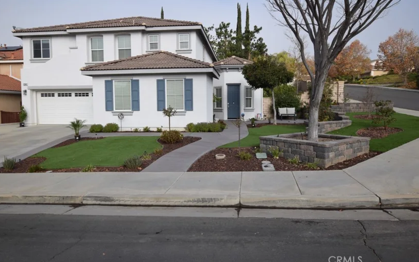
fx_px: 269
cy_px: 123
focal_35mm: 24
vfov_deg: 51.9
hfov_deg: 75.9
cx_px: 208
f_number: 8
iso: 200
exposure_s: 1/500
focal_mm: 15
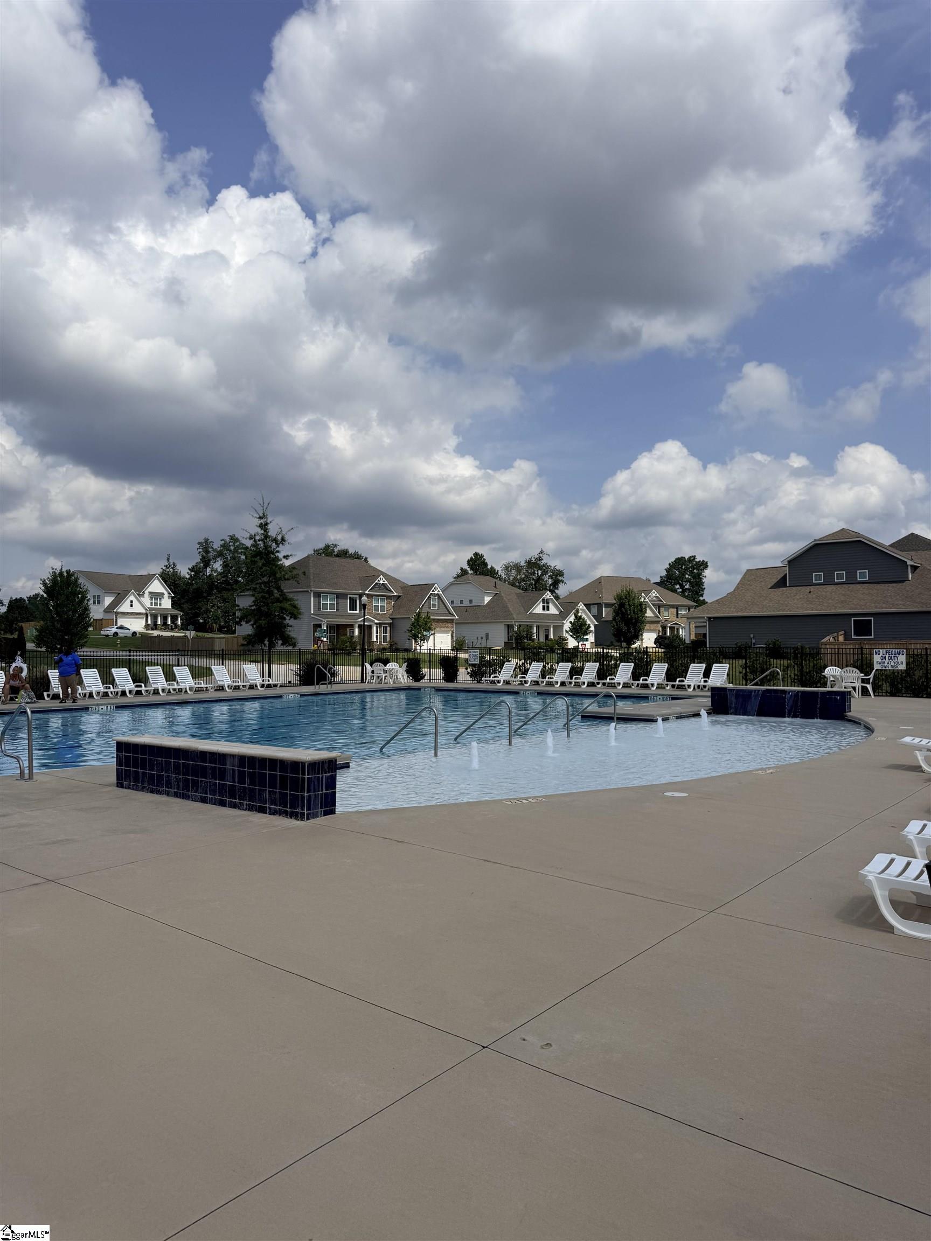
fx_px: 861
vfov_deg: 71.6
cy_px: 620
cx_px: 466
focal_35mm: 24
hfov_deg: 56.8
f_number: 1.78
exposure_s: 1/11905
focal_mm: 6.76
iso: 80
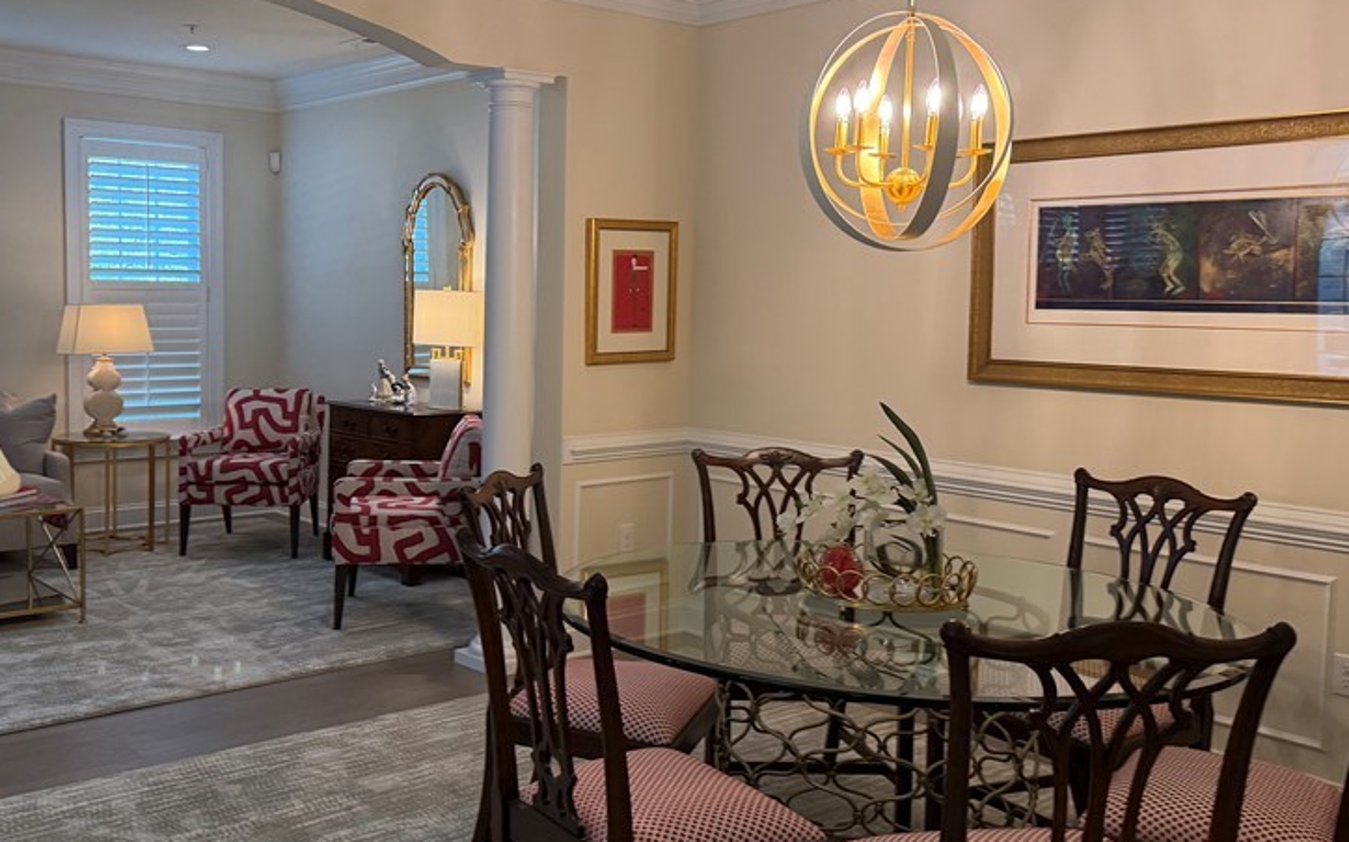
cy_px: 391
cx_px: 548
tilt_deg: -5.3
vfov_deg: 35.3
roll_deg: -0.9
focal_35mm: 36
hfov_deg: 53.7
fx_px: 1323
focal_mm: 6.76
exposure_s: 1/120
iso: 320
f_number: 1.78
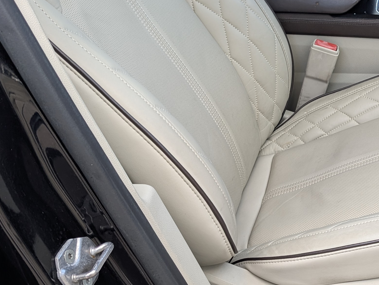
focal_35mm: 63
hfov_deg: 27.6
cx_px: 434
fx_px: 691
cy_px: 129
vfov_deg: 23.3
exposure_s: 1/77.9
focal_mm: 6.9
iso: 21
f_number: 1.68
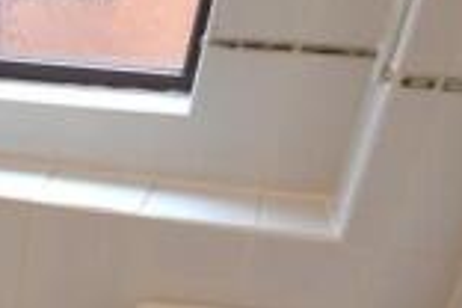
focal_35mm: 63
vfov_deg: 19.3
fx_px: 808
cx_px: -102
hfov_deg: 27.7
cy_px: 440
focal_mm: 10
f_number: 3.5
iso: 800
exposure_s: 1/60
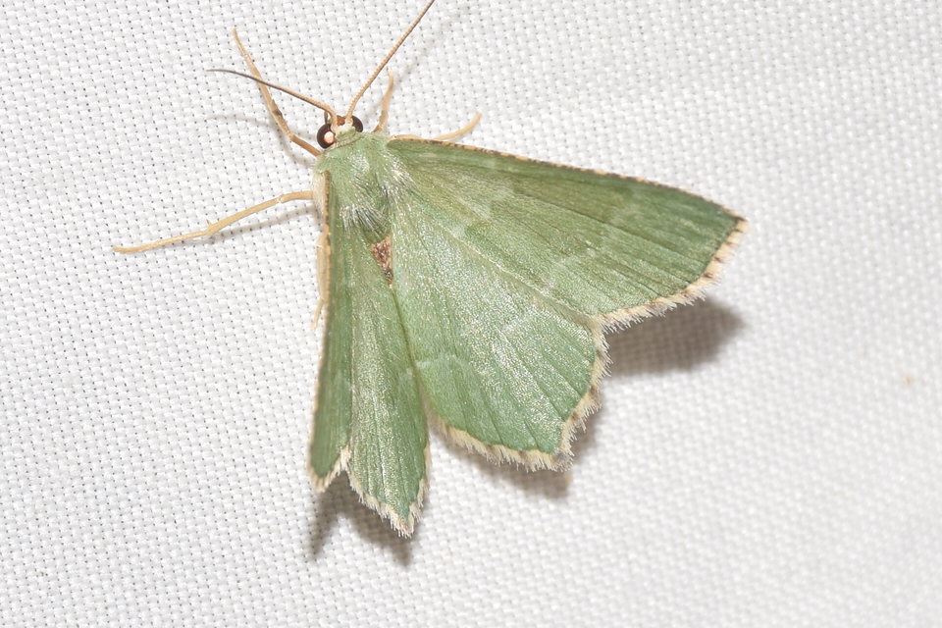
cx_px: 471
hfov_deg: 9.8
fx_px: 5495
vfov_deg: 6.5
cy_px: 314
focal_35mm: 210
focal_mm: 140
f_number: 13
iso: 100
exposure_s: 1/160
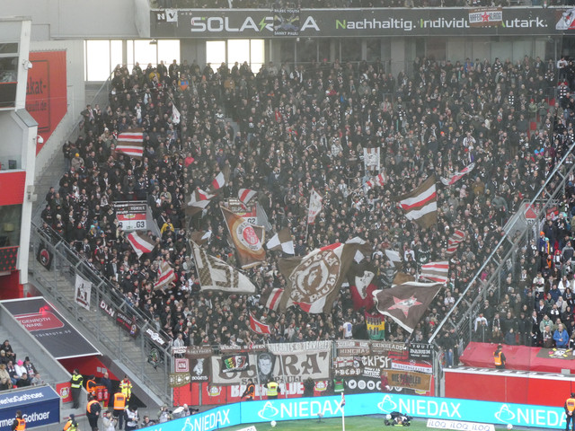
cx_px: 288
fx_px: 2658
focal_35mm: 160
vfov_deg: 9.3
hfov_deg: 12.3
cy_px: 216
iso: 500
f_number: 5.5
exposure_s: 1/80
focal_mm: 28.7
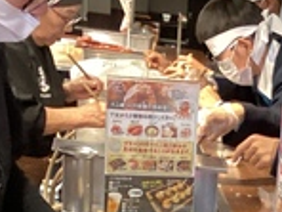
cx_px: 372
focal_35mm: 134
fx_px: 1092
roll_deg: -7.9
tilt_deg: -20.7
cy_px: 374
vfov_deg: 10.4
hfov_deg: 14.1
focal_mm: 3.3
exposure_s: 1/60
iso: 320
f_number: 2.4
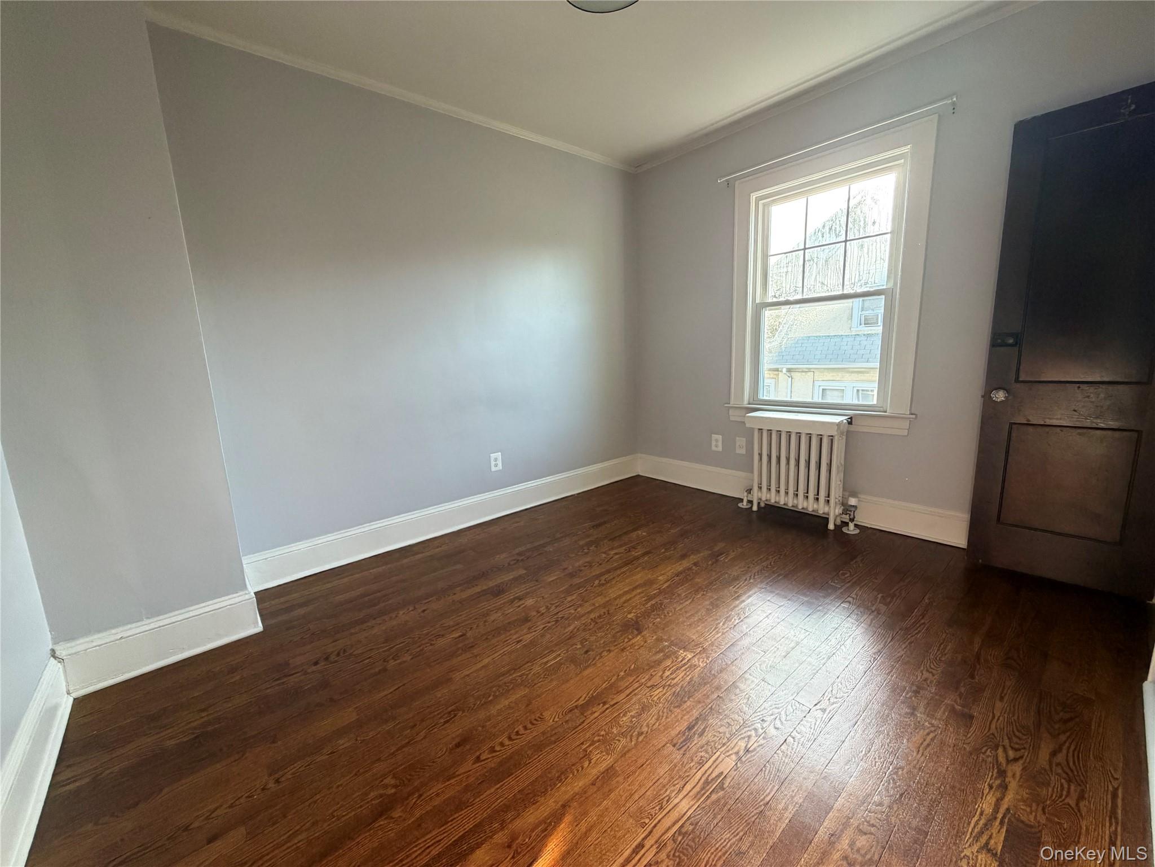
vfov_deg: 85.7
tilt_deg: -8.7
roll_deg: +1.4
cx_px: 578
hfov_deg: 102.1
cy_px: 434
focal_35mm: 14
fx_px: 467
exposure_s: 1/121
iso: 250
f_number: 2.2
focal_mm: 2.22
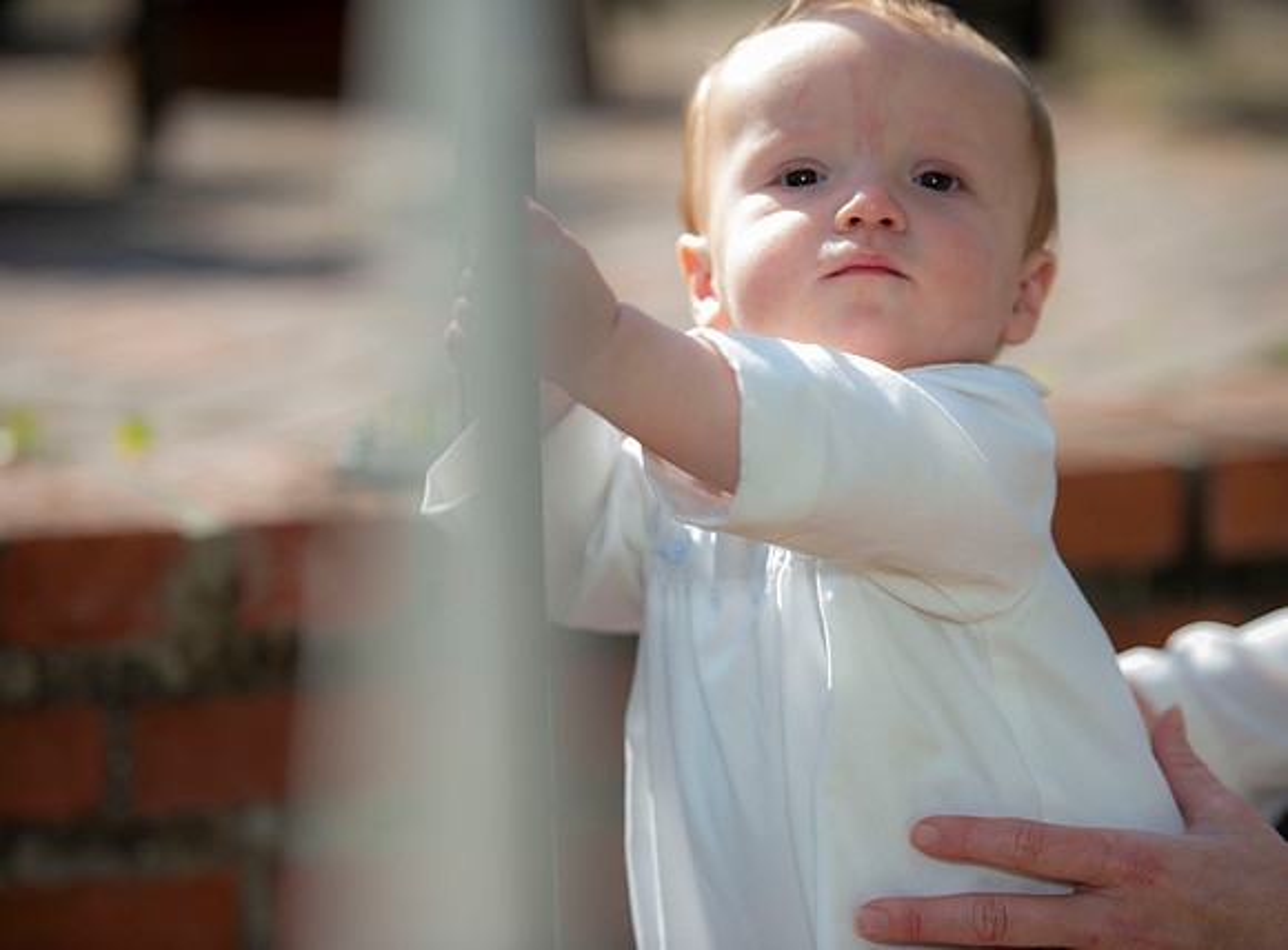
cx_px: 667
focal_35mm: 150
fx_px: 5546
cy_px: 475
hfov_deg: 13.2
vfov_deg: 9.8
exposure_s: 1/400
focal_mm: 140
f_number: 2.8
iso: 50
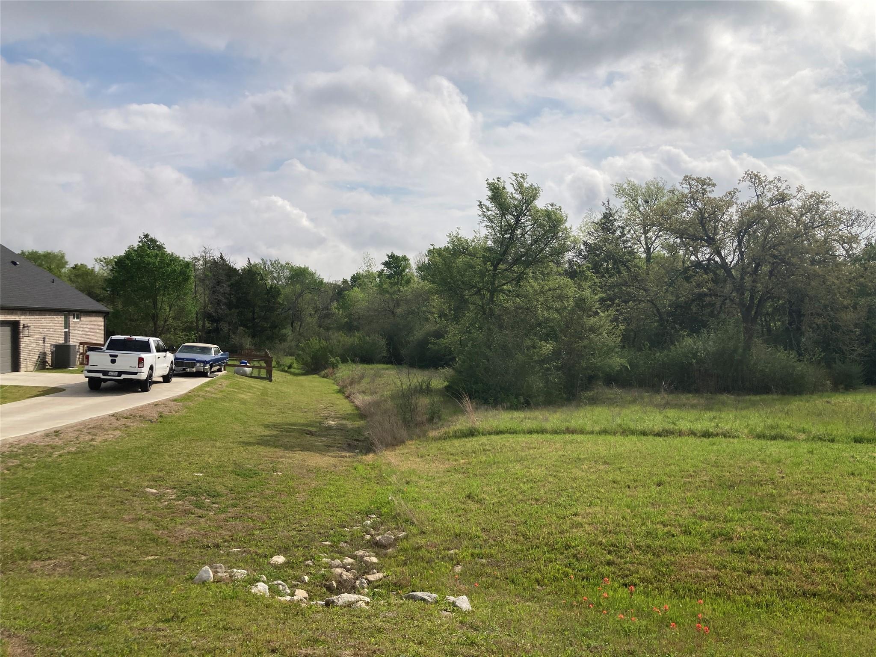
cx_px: 438
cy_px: 328
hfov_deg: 63.4
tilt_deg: -1.2
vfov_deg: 49.7
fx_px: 709
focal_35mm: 28
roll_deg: -0.1
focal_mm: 3.99
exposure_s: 1/4425
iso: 20
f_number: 1.8
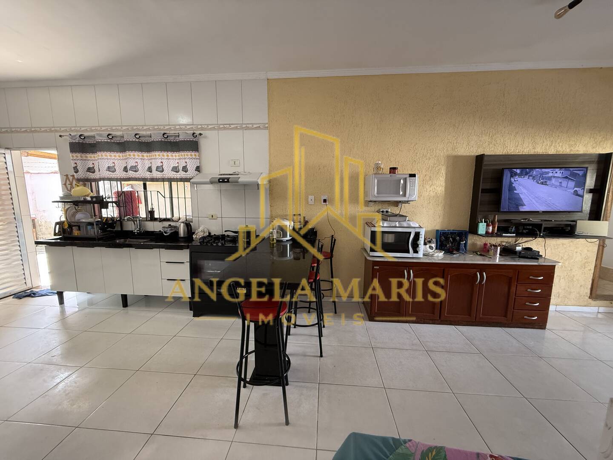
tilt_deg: -7.8
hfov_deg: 102.1
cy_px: 230
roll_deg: +0.2
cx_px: 306
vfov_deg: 85.7
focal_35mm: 14
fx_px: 248
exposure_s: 1/60
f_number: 2.2
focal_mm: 2.22
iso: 320
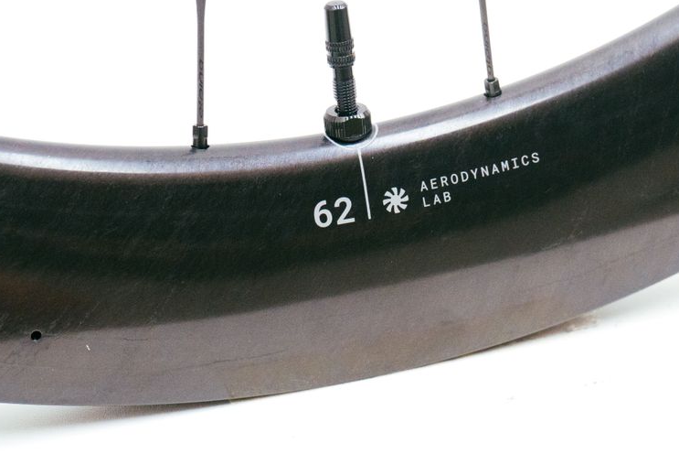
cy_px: 200
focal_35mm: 113
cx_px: 421
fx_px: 2132
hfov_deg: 18.1
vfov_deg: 12.1
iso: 5000
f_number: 8
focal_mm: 70
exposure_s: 1/125
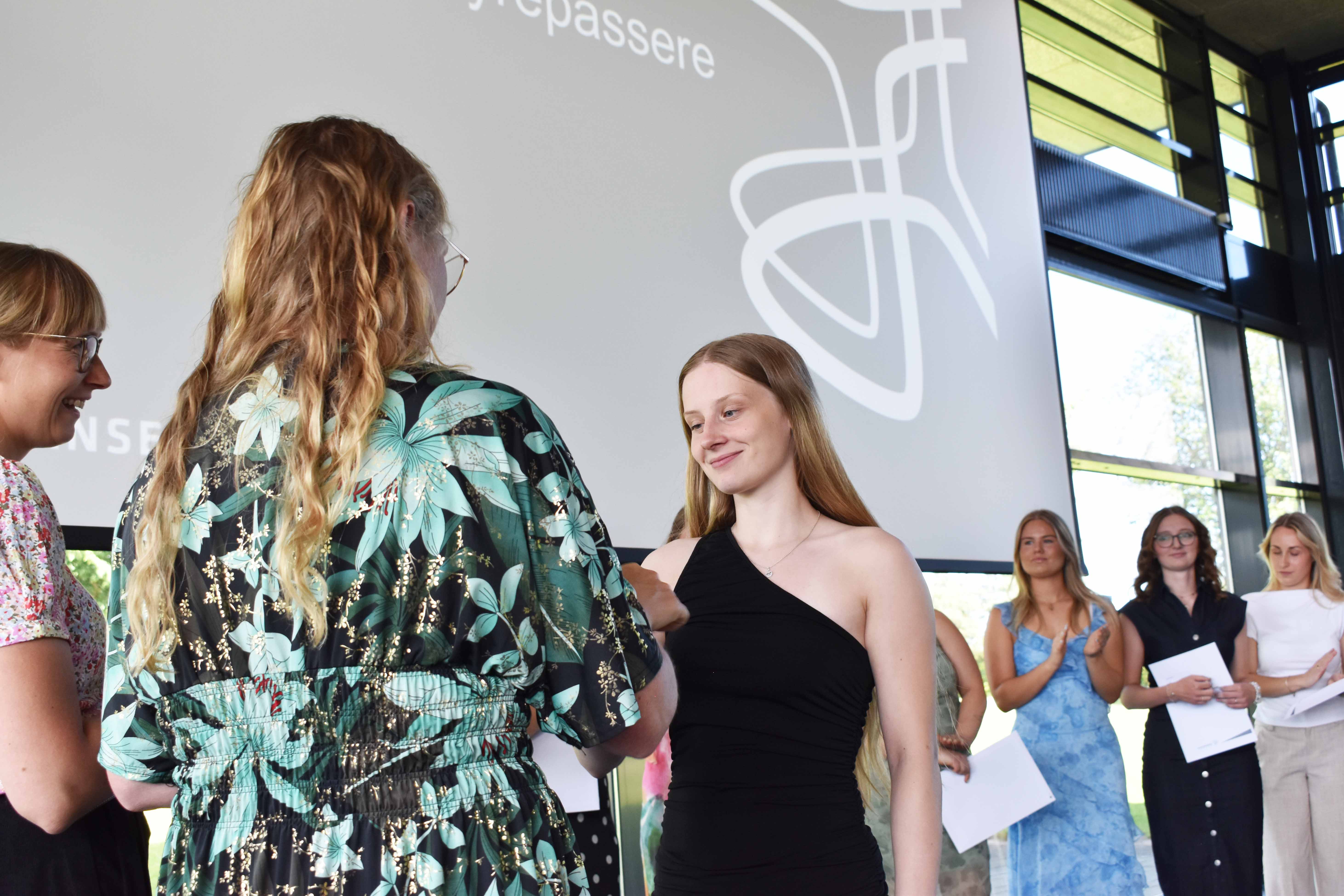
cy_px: 448
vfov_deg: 34.2
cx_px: 672
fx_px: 1456
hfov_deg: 49.6
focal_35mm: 39
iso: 400
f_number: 6.3
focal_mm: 26
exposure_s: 1/160
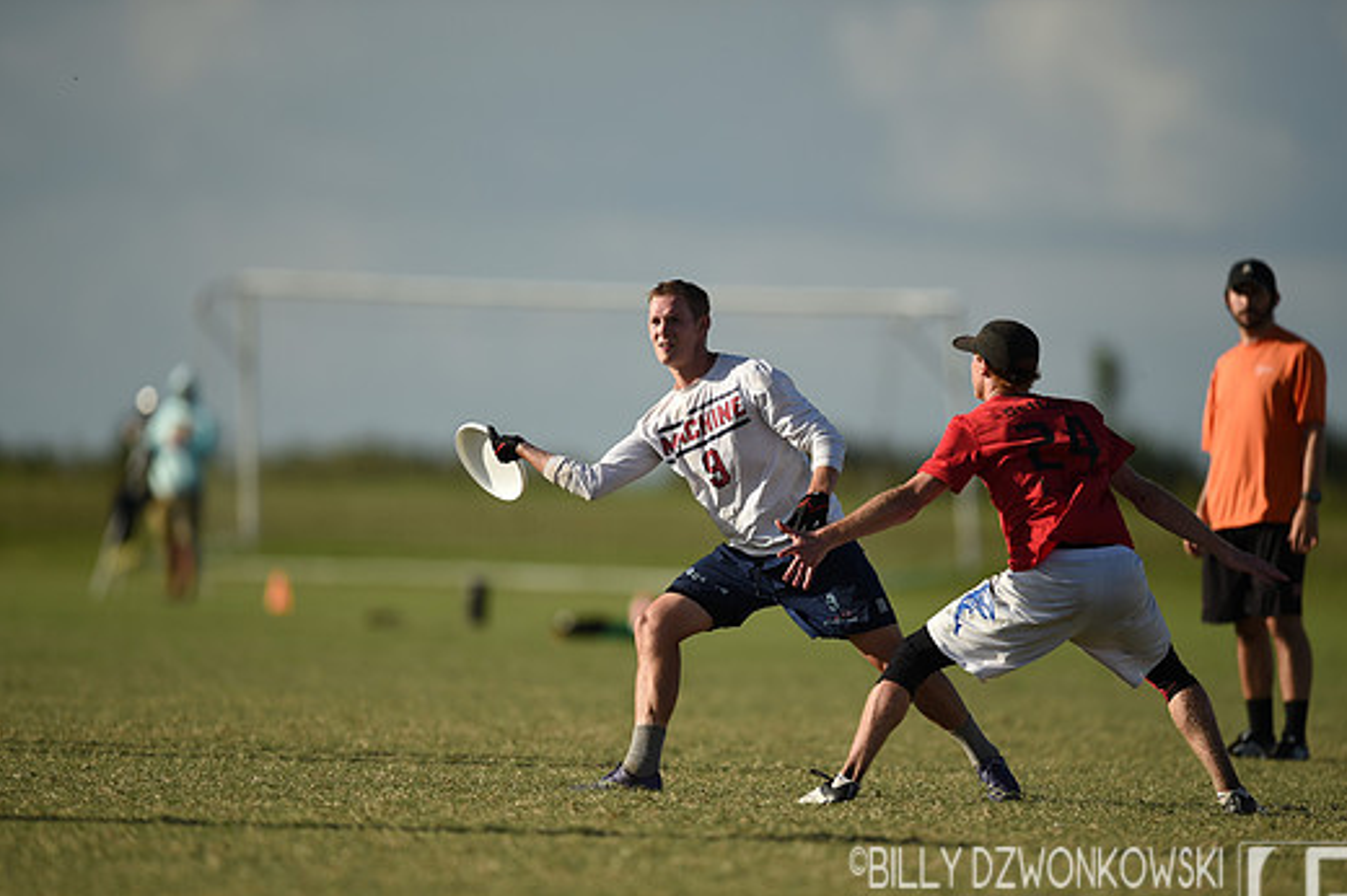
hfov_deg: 4.6
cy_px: 474
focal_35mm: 446
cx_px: 684
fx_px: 16677
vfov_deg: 3.1
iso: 125
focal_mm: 400
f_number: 2.8
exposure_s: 1/3200
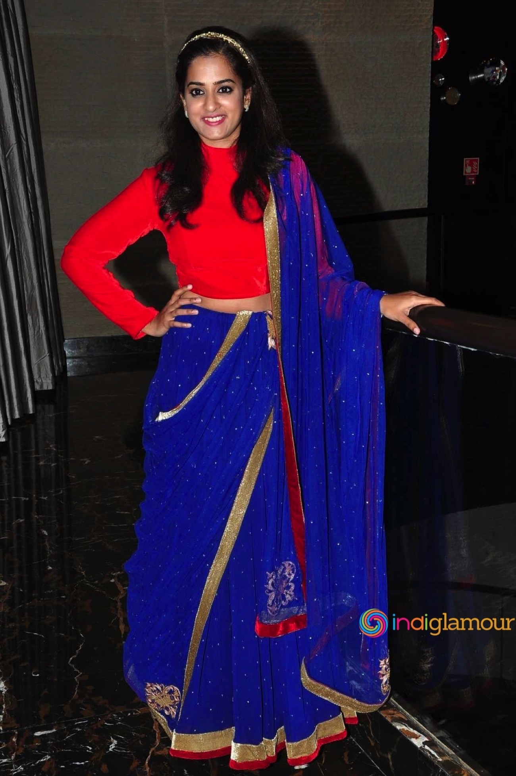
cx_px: 258
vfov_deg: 46.4
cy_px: 388
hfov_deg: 31.8
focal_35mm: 42
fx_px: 905
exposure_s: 1/125
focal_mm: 28
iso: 400
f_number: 9
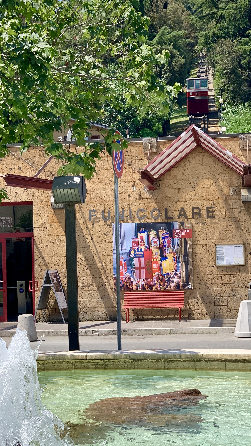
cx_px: 80
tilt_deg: +3.5
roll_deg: +1.5
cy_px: 227
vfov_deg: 26.8
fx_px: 935
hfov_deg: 15.3
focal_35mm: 79
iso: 16
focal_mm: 6
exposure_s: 1/639
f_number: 2.4
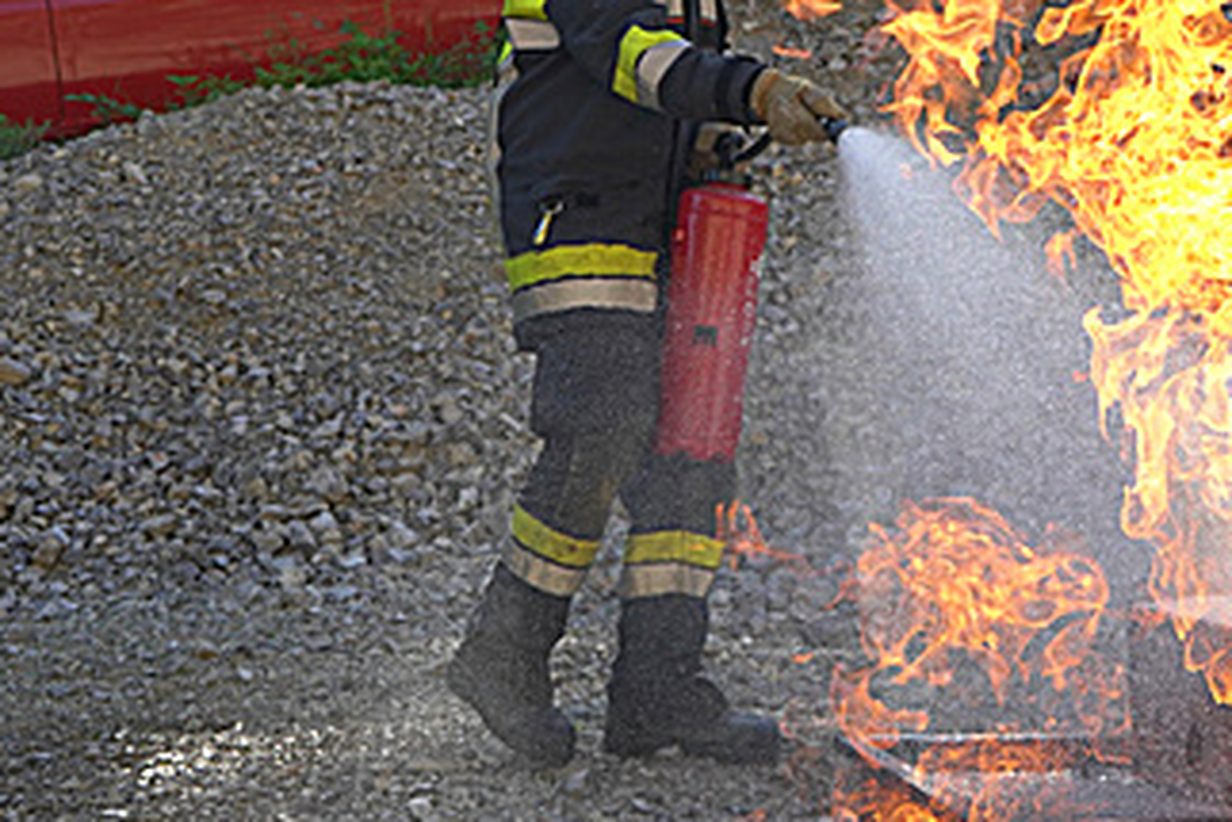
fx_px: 3013
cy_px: 208
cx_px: 819
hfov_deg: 23.0
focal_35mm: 88
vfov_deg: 15.5
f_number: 5.6
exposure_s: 1/2500
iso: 1250
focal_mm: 46
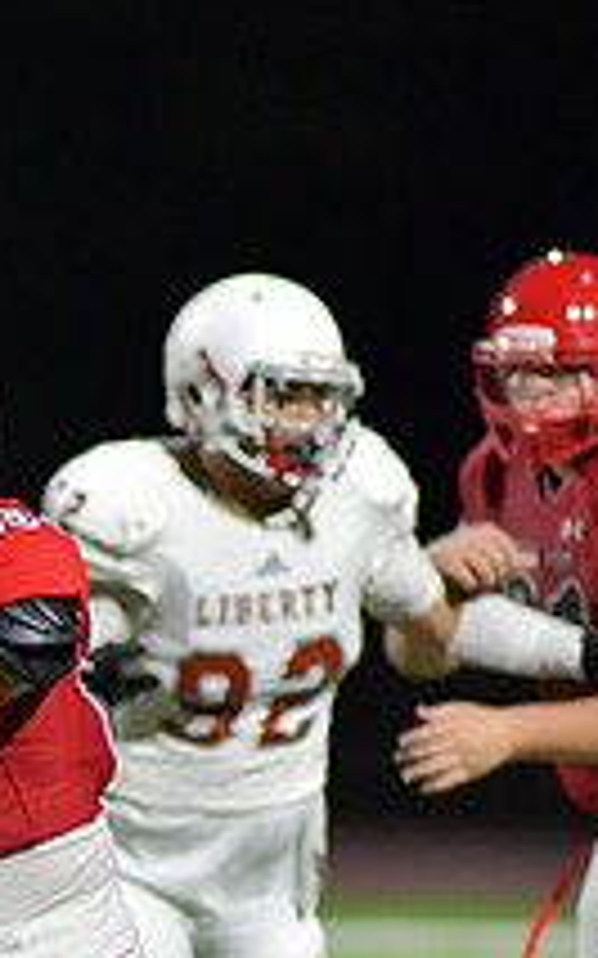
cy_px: 857
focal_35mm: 832
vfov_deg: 2.5
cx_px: -225
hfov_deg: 1.6
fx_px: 21710
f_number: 4
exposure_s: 1/1250
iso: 8000
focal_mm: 300
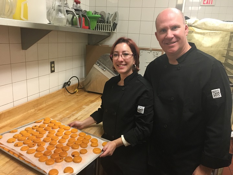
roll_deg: -4.4
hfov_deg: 61.7
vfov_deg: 48.2
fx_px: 195
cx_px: 116
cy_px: 88
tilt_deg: -15.1
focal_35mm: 29
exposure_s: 1/30
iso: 160
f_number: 2.2
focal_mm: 4.15
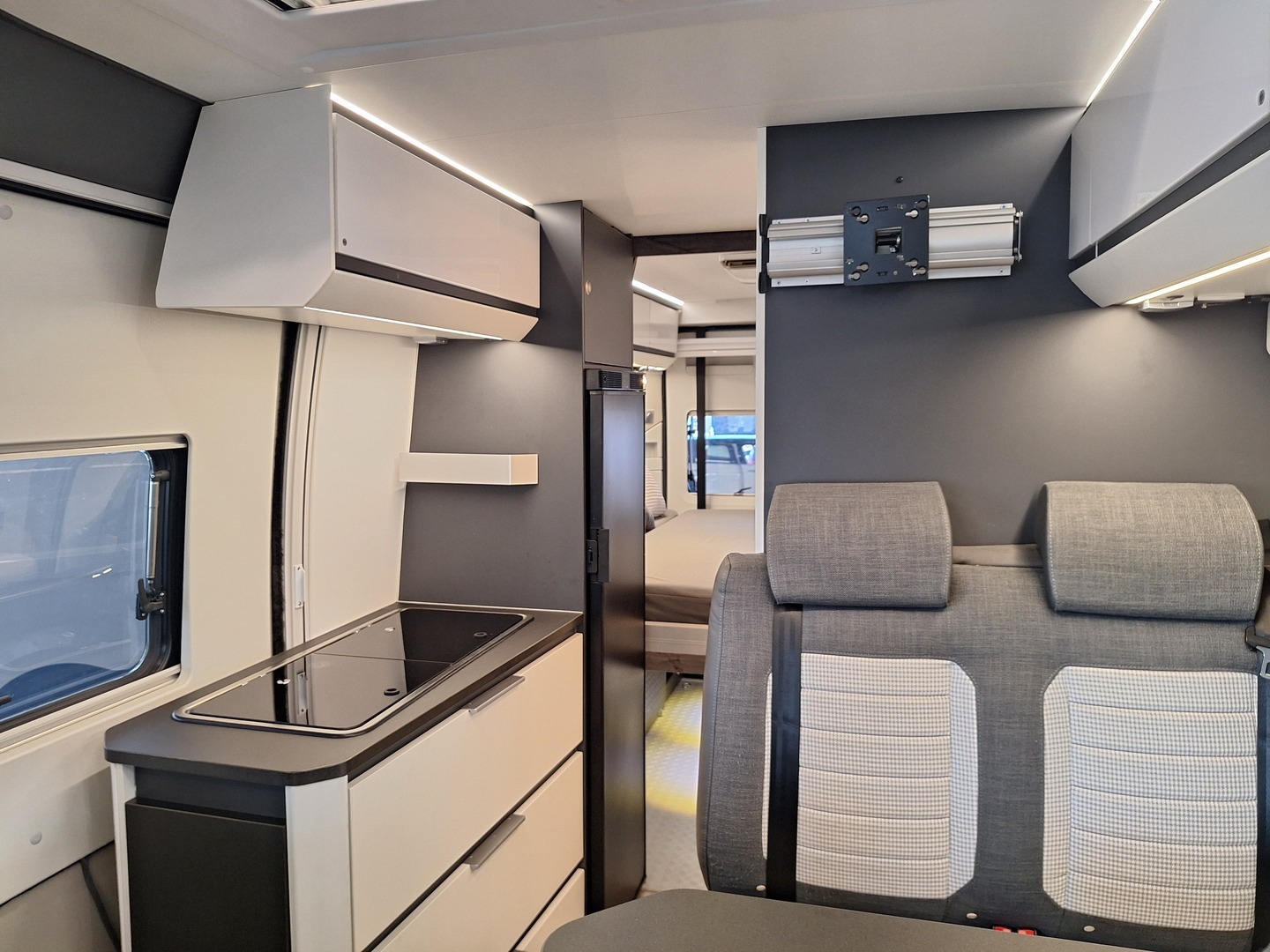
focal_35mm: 23
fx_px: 844
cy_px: 476
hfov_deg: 73.9
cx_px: 635
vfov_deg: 58.9
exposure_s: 1/50
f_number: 1.8
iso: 160
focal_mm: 5.54
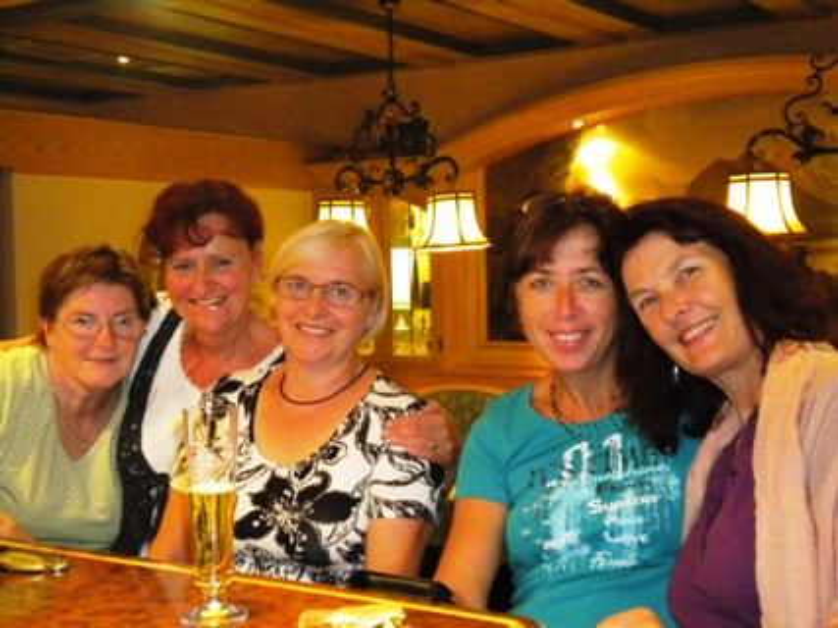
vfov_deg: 28.0
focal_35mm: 52
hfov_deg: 36.8
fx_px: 1258
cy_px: 314
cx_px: 419
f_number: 3.9
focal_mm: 9.3
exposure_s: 1/30
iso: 800
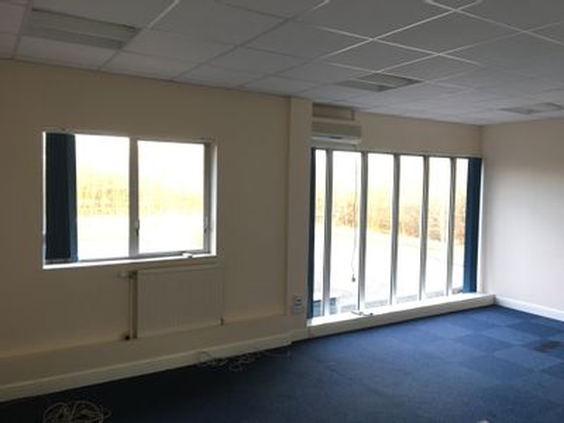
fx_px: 472
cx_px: 282
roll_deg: -1.1
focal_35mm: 29
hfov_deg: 61.7
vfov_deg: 48.2
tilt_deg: -3.4
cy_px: 212
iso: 40
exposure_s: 1/17
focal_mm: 4.15
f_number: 2.2
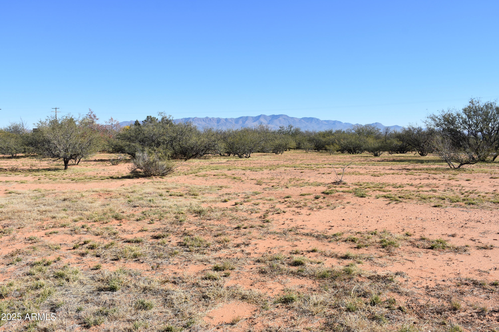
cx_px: 250
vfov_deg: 40.0
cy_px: 166
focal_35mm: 33
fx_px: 457
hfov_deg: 57.2
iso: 180
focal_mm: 22
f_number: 8
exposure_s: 1/500
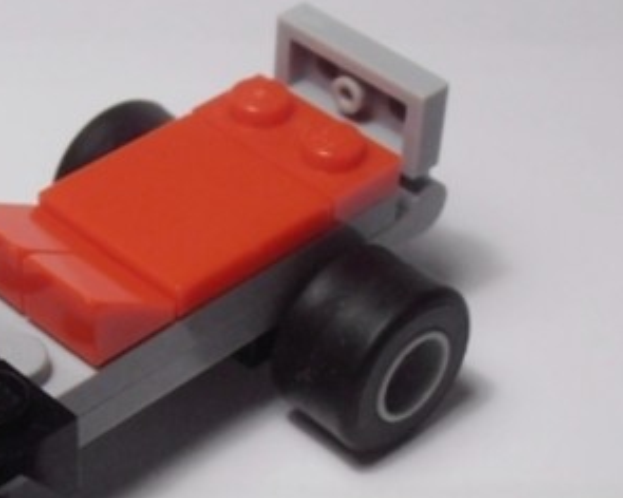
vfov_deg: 13.8
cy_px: 503
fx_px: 2028
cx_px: 180
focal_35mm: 110
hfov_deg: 17.4
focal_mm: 6.61
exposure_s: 1/60
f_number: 3.9
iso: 80
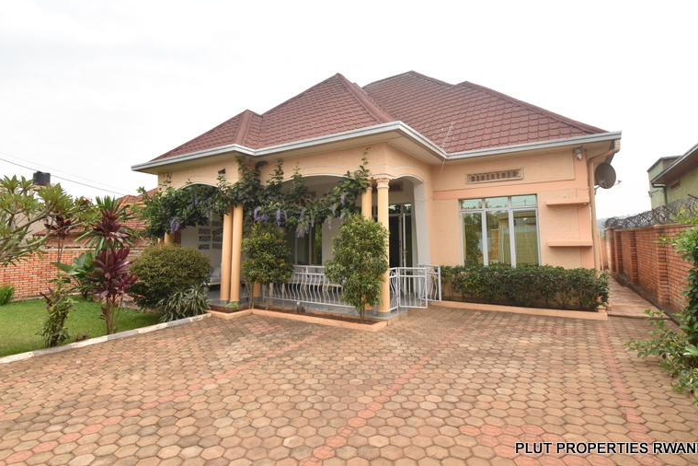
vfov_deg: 70.2
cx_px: 341
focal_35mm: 17
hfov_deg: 93.3
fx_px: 330
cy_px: 209
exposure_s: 1/500
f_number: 8
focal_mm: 10
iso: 500
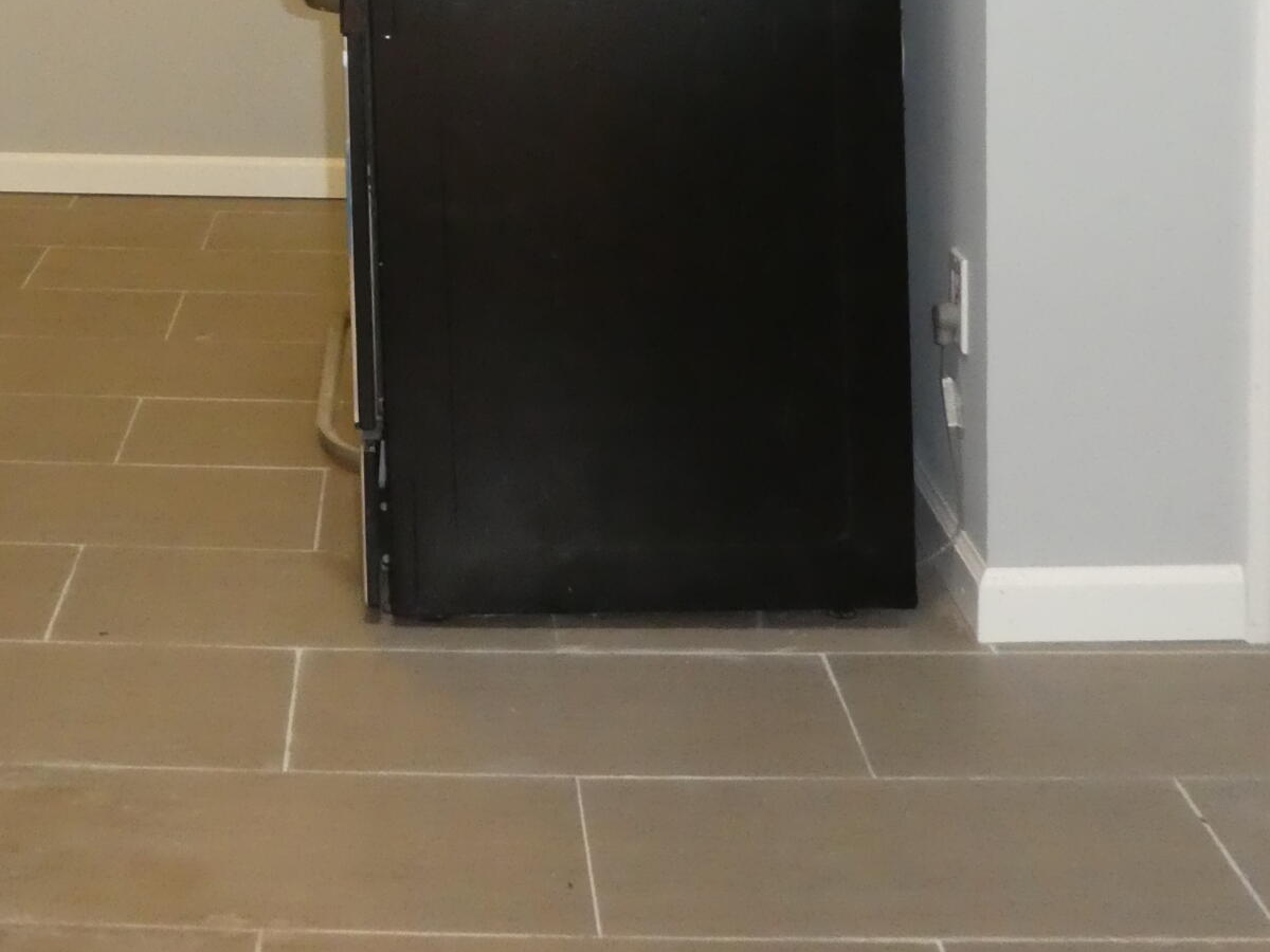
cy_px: -225
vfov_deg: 22.3
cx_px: 267
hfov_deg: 31.4
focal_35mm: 60
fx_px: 2201
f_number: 3.3
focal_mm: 4.3
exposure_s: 1/60
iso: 800
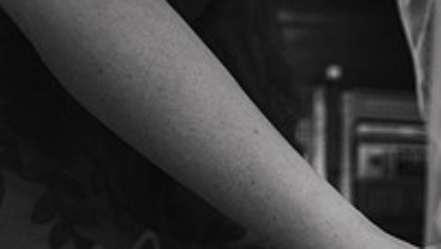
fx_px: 1123
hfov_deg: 20.9
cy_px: 312
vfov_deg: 12.3
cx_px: 504
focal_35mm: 96
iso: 640
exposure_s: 1/100
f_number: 2.8
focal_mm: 32
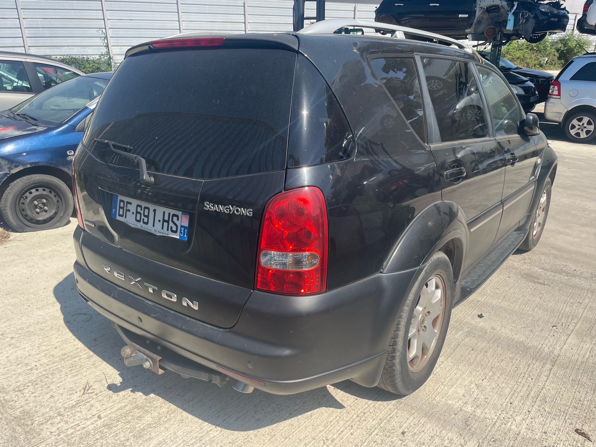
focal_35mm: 26
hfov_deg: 67.3
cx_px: 298
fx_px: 448
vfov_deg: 53.1
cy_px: 224
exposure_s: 1/2506
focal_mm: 4.2
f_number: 1.6
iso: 32
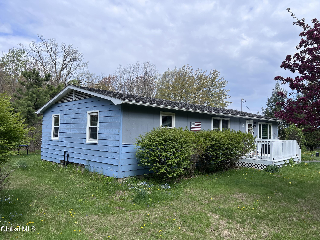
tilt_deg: +2.9
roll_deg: -0.5
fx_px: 240
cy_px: 120
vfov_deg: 53.1
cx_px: 160
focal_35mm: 26
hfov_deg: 67.3
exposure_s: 1/3831
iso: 50
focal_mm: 5.7
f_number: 1.5
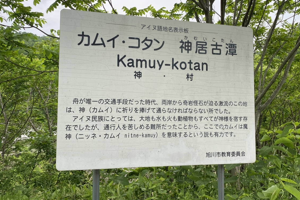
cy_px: 97
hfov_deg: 63.6
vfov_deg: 45.0
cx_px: 155
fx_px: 242
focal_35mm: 29
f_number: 1.8
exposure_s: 1/565
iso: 32
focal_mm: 4.25
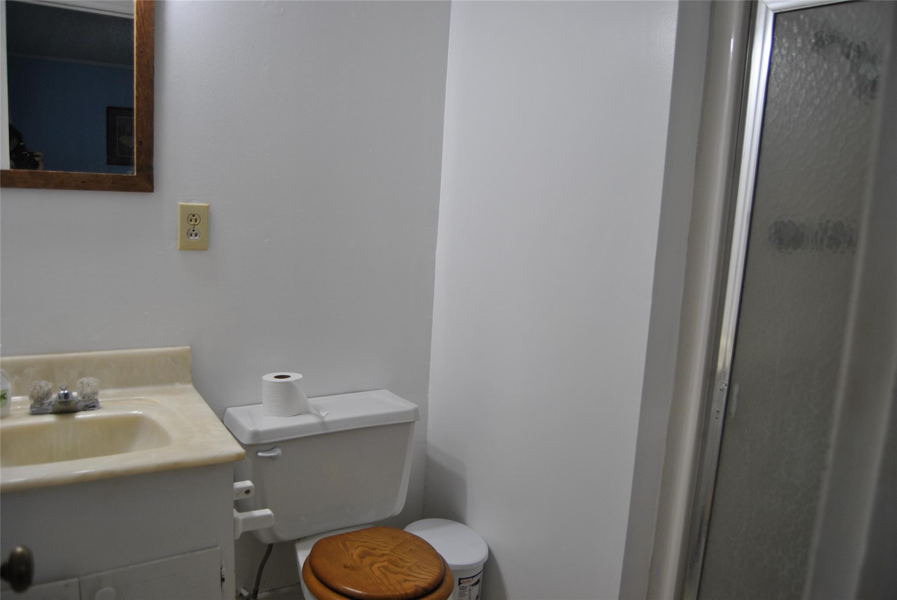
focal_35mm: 27
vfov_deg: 48.0
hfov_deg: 67.3
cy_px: 300
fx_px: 673
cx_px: 448
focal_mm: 18
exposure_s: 1/60
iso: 200
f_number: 4
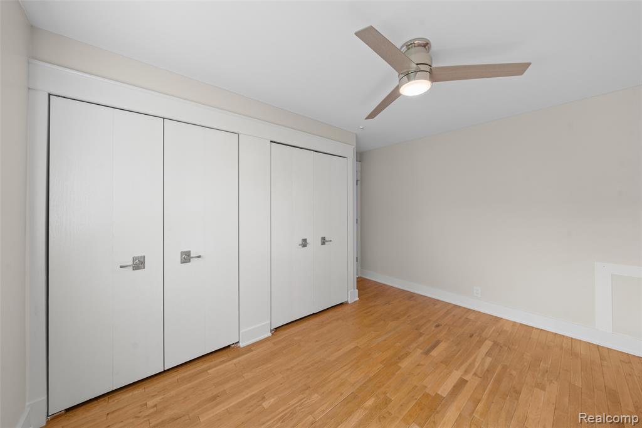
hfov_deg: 112.6
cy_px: 214
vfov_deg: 90.0
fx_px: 214
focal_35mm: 12
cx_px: 321
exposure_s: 1/4
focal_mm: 12
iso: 250
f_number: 8
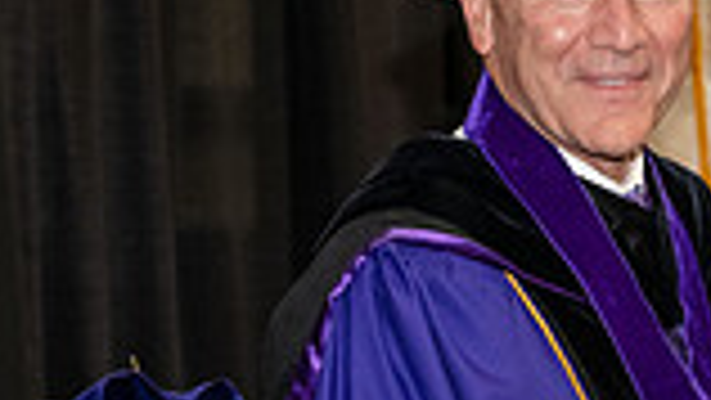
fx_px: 5092
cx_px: 724
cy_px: 416
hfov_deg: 7.9
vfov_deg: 4.5
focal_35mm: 270
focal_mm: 70
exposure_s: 1/200
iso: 2500
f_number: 5.6
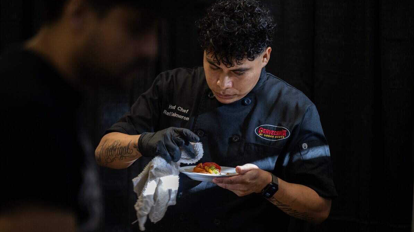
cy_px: 134
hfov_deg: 12.4
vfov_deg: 7.0
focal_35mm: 174
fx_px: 1910
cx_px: 208
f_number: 3.2
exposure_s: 1/200
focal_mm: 165
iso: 1000
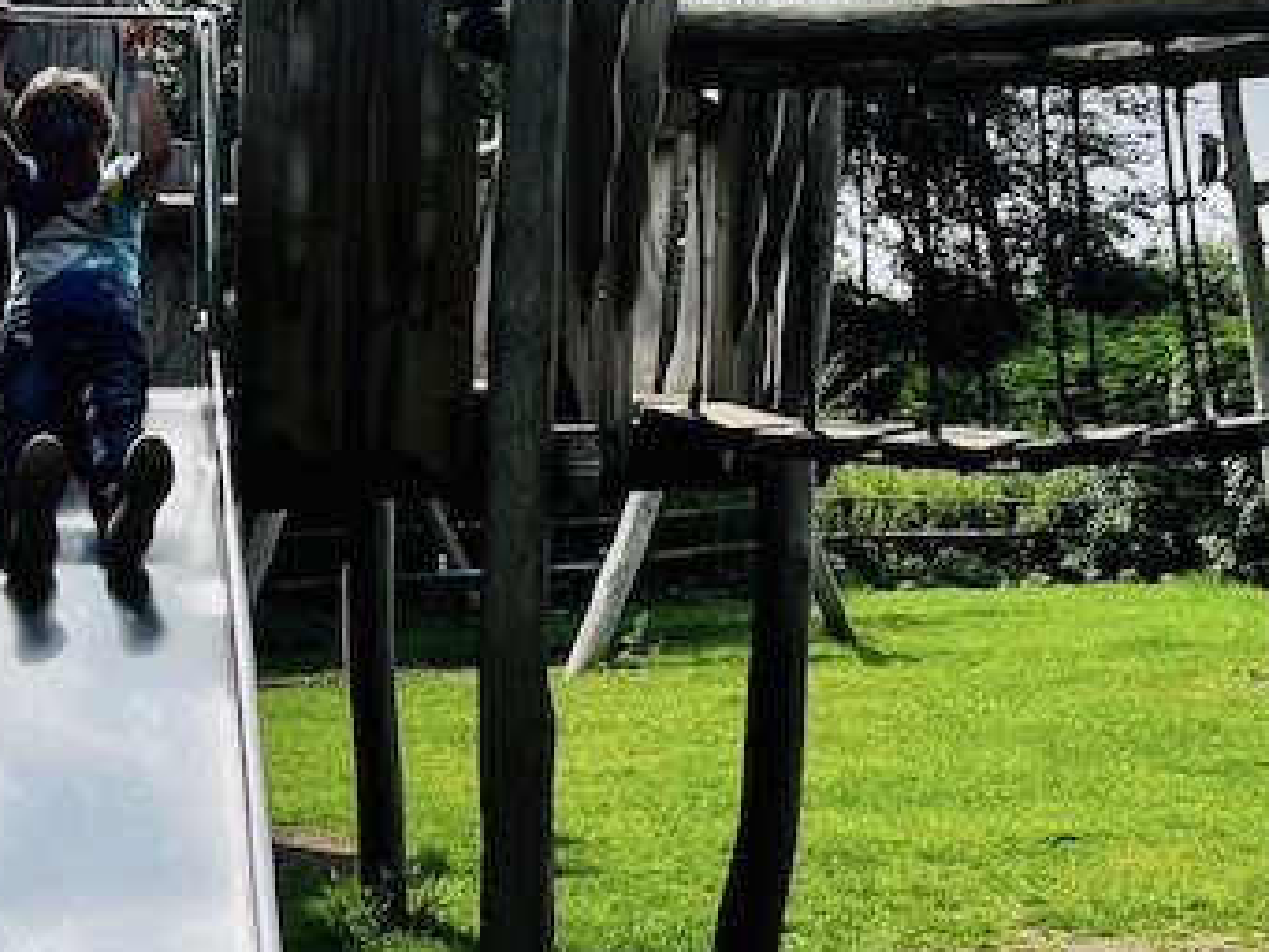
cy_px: 93
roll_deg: +0.8
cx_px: 540
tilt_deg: +6.7
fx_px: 2860
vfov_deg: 18.6
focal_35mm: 78
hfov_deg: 25.0
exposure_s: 1/9434
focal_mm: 5.7
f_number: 1.5
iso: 50
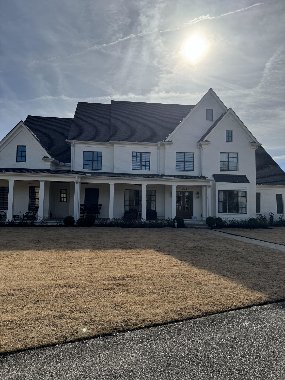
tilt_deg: +4.9
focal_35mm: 24
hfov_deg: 56.8
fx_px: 263
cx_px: 142
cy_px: 190
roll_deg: +1.5
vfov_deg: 71.6
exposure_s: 1/12346
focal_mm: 6.76
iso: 80
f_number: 1.78
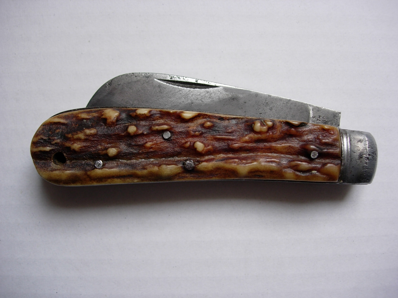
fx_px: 437
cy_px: 149
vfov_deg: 37.7
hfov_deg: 49.0
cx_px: 199
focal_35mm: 38
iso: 64
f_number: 2.8
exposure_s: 1/104
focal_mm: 7.8
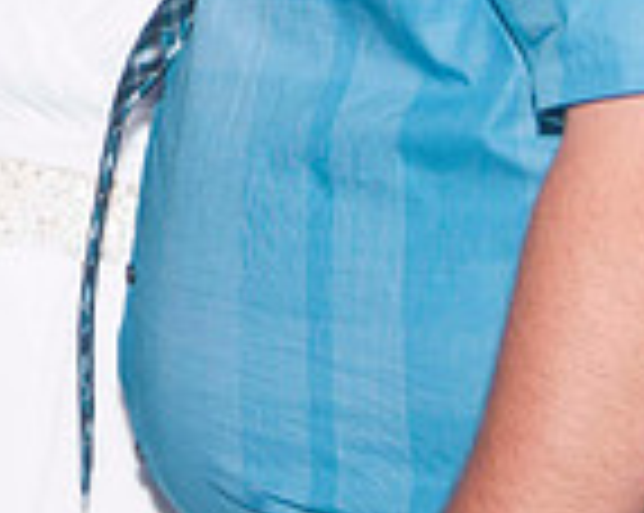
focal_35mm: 240
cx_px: -36
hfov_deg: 8.0
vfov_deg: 6.3
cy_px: -344
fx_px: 4568
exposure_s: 1/60
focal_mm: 42
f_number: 5.6
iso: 400
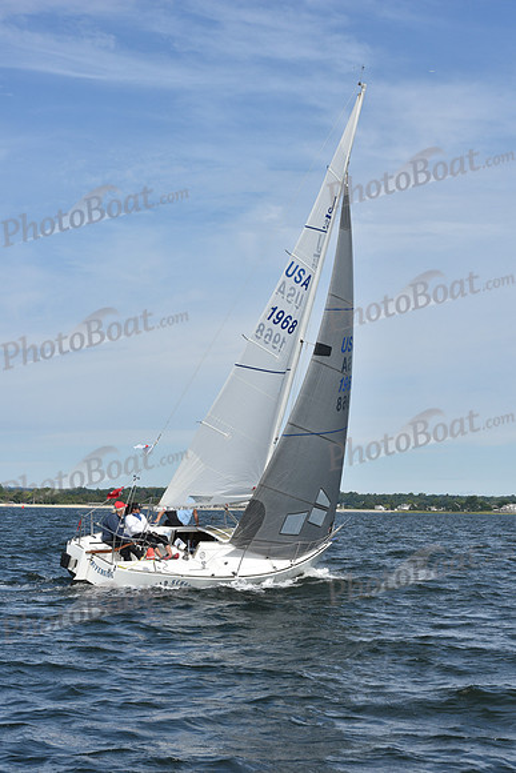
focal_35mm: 70
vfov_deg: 28.8
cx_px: 258
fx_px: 1504
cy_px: 386
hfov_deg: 19.5
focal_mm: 70
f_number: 10
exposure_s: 1/1000
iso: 320
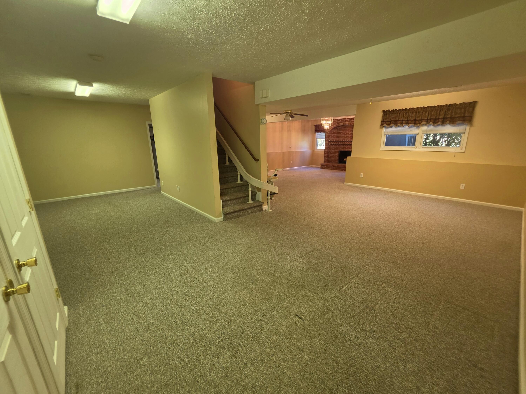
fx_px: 198
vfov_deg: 89.9
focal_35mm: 13
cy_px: 197
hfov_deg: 106.2
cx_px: 263
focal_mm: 2.2
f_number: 1.9
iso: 160
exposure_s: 1/60
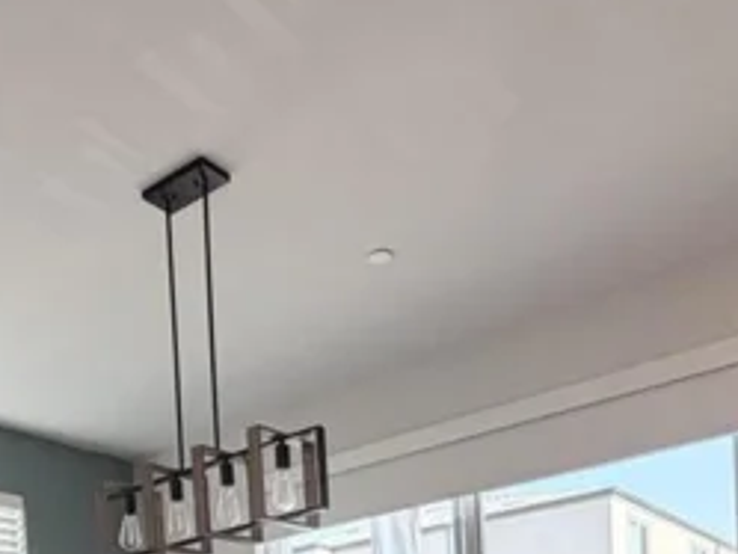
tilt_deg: -2.9
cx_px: 280
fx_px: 896
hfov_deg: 44.4
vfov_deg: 27.3
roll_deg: +2.7
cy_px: 764
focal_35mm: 42
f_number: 2.2
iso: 160
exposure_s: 1/120
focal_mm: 2.22
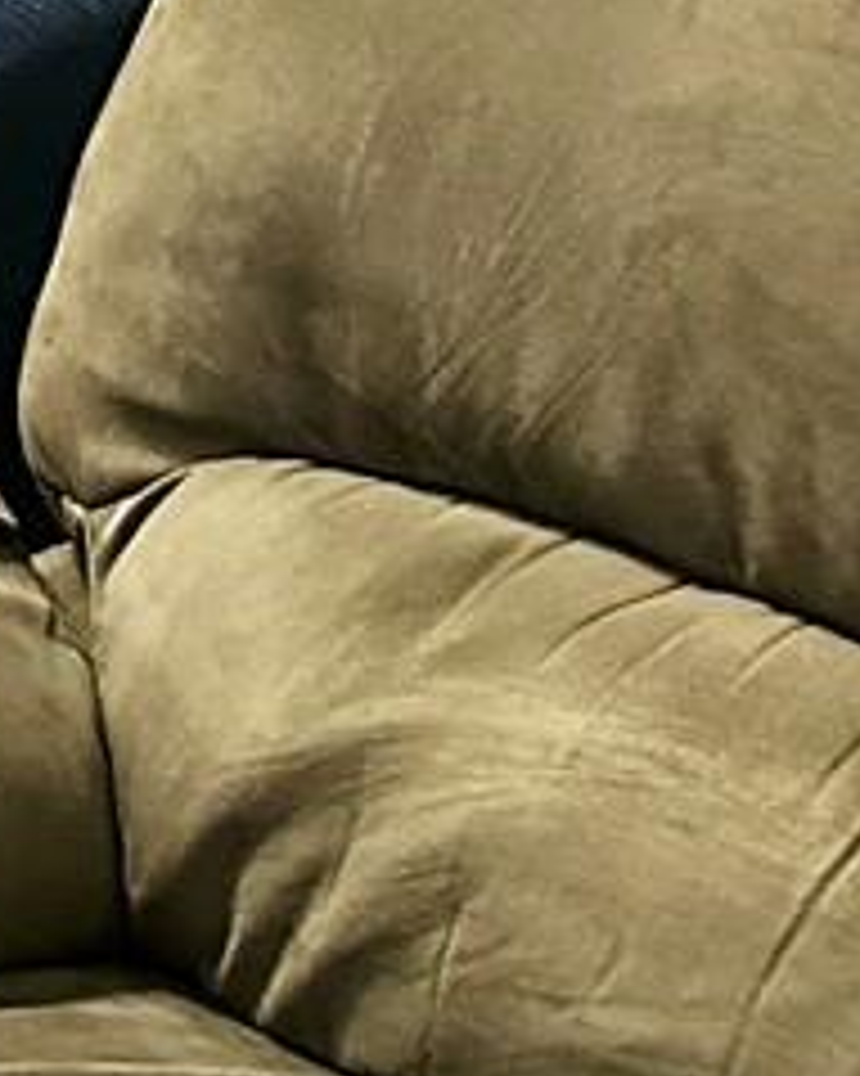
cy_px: -635
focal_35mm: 157
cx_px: -932
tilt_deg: -8.1
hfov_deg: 9.2
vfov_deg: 11.7
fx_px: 4998
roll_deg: +0.6
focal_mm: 6.86
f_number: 1.78
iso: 500
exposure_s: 1/60
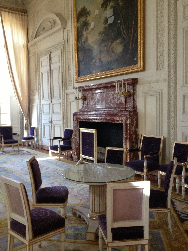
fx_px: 261
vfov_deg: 51.3
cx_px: 96
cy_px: 129
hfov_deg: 39.7
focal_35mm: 36
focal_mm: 4.28
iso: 250
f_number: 2.4
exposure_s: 1/20
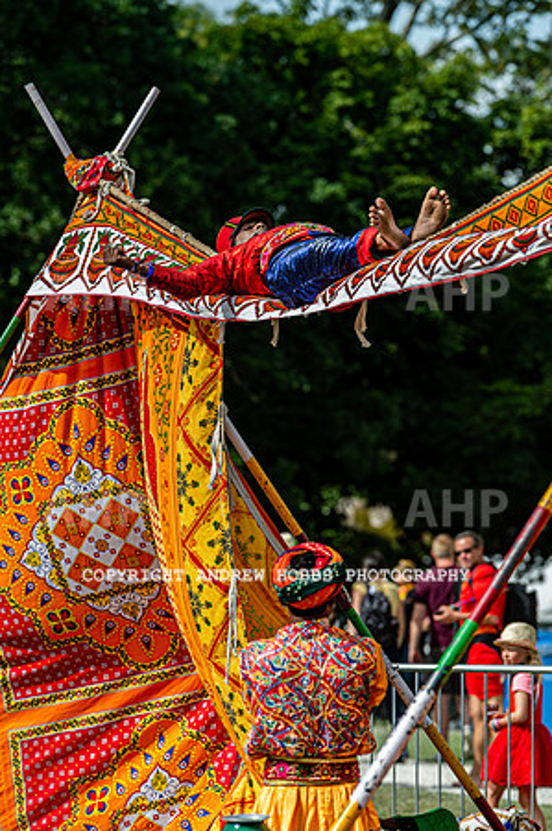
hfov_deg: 6.9
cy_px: 416
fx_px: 4610
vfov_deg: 10.3
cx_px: 276
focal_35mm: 200
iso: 100
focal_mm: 200
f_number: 5
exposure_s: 1/1000
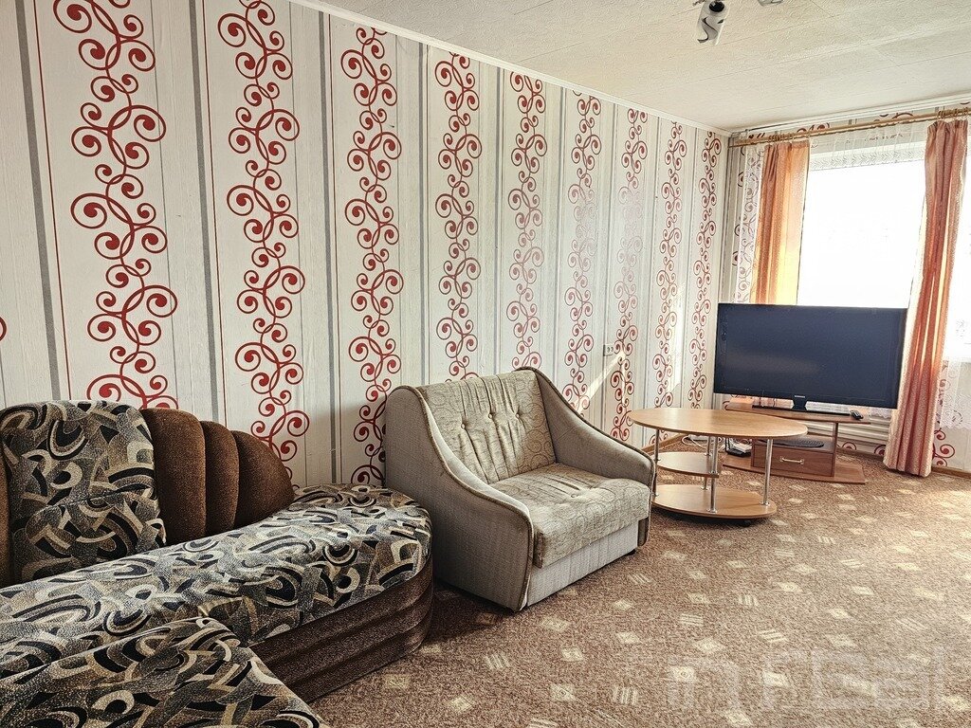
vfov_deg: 58.9
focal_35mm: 23
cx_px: 486
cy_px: 364
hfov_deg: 73.9
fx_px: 645
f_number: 1.7
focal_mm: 6.3
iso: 400
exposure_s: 1/100
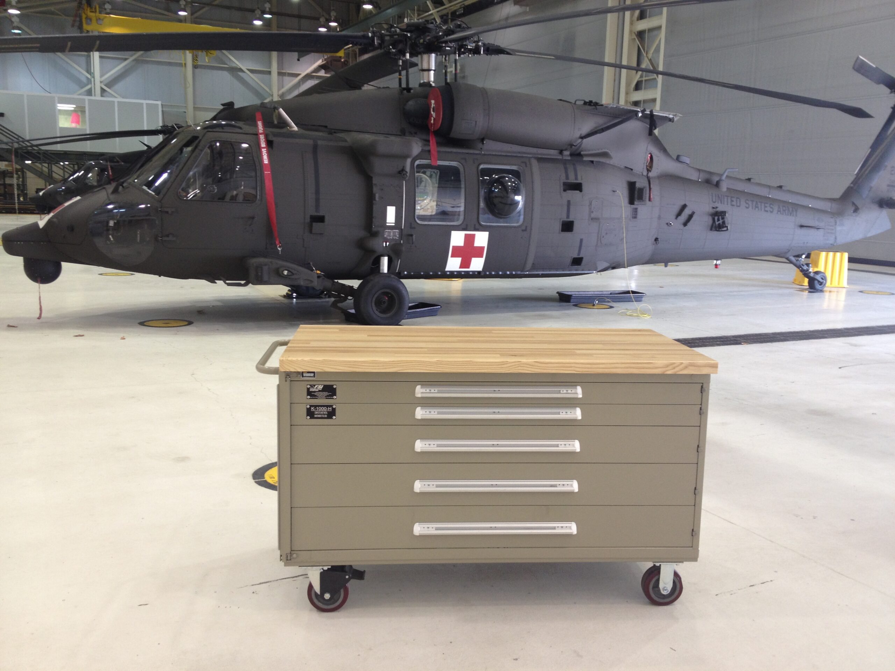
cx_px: 448
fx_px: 905
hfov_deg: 52.6
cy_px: 336
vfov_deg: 40.7
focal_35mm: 35
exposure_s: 1/22
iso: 50
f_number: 2.4
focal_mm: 4.28
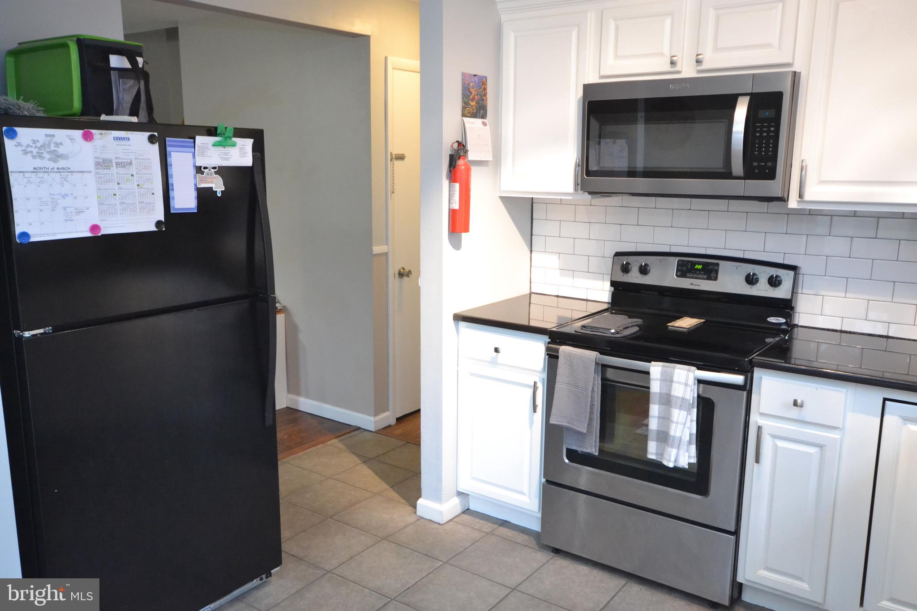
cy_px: 306
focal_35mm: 30
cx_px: 458
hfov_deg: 61.9
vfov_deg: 43.6
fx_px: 764
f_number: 5.6
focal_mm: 20
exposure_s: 1/40
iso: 3200
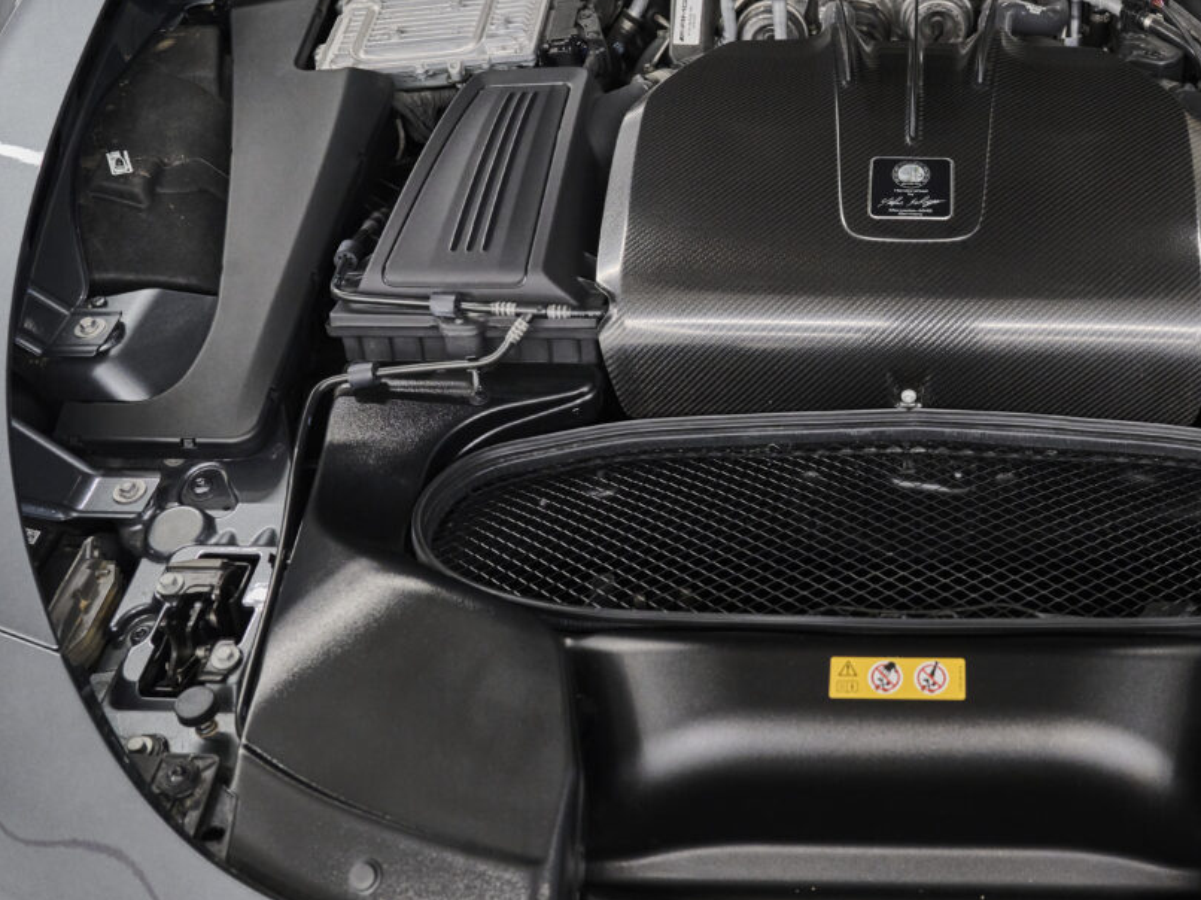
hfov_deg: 41.6
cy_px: 322
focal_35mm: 44
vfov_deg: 32.7
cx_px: 904
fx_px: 1526
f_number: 4
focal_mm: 24
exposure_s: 1/30
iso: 1600
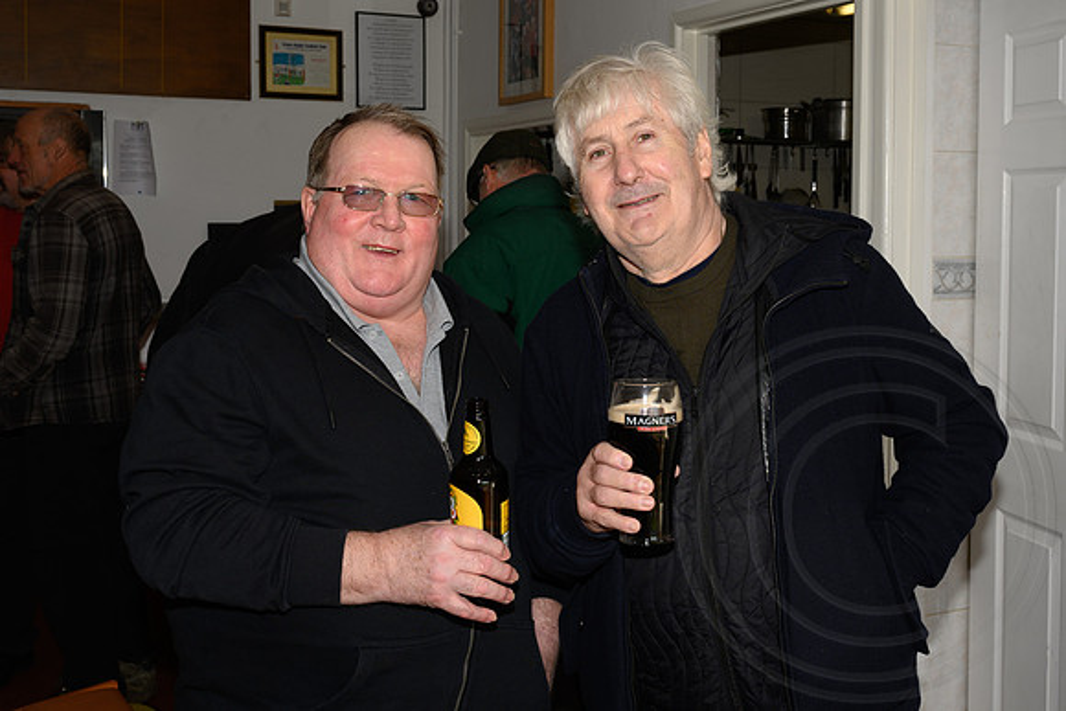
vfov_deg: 31.2
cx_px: 591
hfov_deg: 45.5
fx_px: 1267
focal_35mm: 43
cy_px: 269
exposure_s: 1/60
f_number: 7.1
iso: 64
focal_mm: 26.5
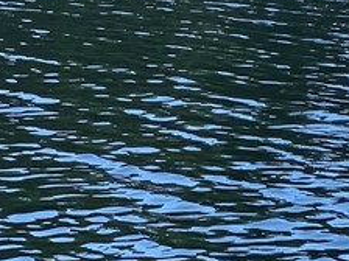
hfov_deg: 8.2
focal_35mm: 238
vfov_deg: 6.1
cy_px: -185
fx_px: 2400
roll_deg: -2.7
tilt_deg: -0.4
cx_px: 447
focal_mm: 6
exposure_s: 1/417
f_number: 2.4
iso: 16
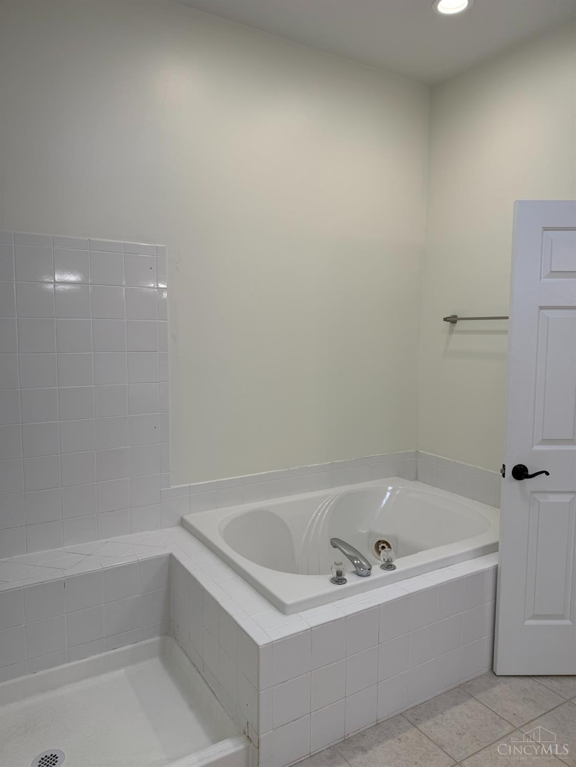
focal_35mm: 24
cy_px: 384
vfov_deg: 71.6
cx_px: 288
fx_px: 532
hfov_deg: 56.8
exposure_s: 1/212
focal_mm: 6.76
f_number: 1.78
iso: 64
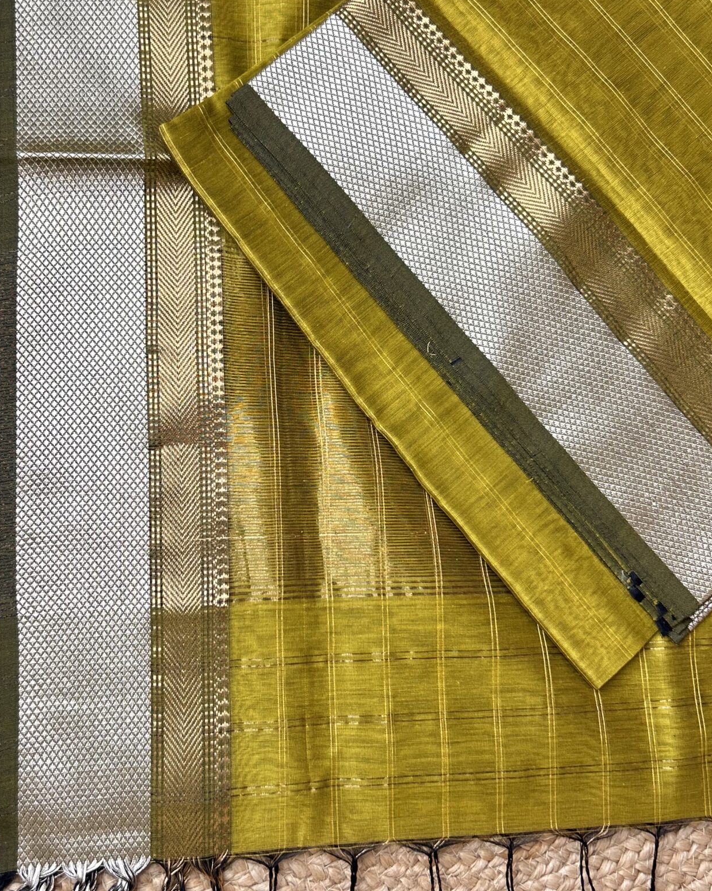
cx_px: 317
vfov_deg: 43.8
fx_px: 1107
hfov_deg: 35.6
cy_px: 412
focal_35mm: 42
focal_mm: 5.7
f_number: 1.5
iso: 64
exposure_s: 1/100
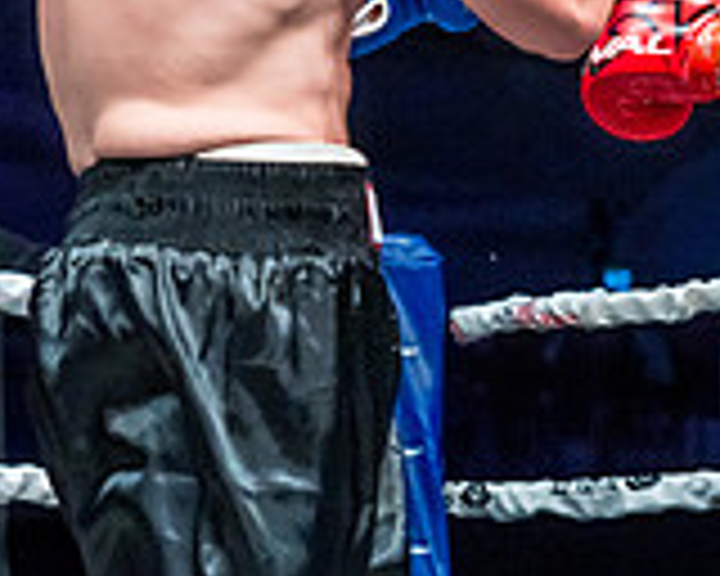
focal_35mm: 238
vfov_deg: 6.5
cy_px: 205
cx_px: 873
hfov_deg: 8.0
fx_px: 5072
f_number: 4
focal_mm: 70
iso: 4000
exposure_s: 1/1000
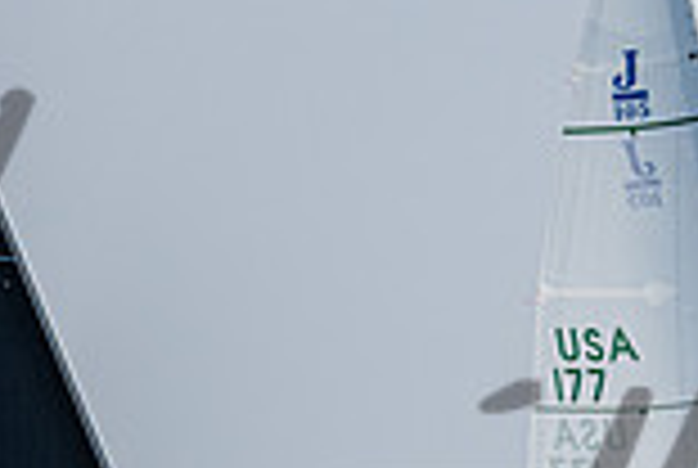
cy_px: 812
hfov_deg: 1.8
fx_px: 22651
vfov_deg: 1.2
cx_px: 77
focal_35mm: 1166
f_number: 8
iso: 400
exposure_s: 1/2000
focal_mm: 240
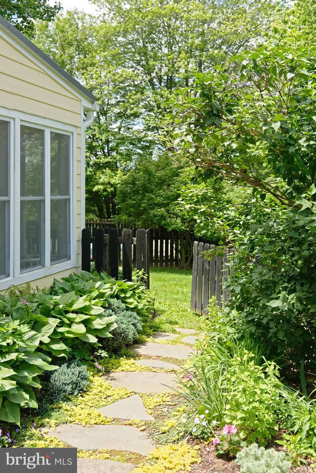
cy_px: 236
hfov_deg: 35.1
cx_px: 158
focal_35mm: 38
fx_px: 500
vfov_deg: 50.7
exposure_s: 1/400
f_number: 4.5
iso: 320
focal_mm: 38
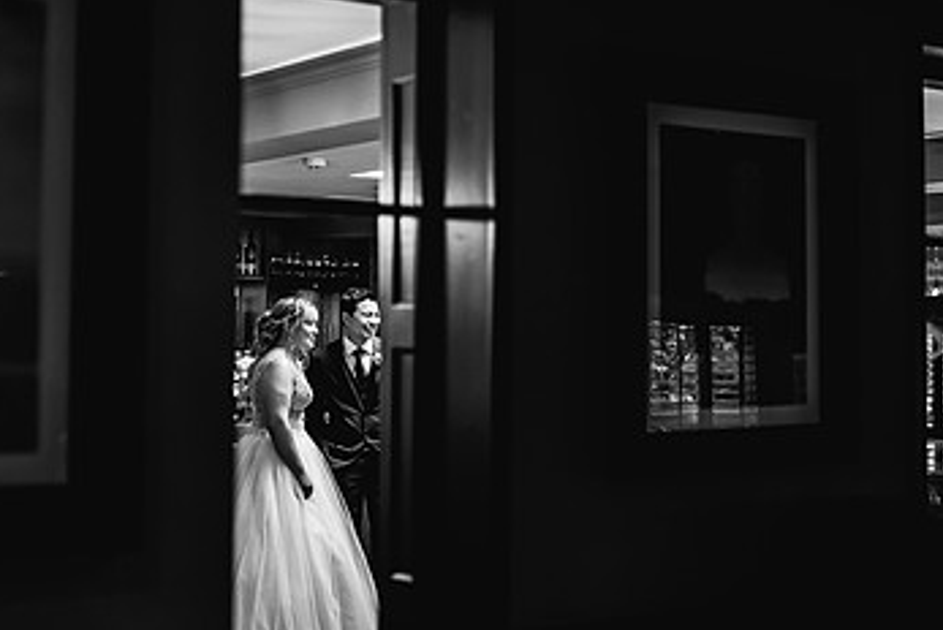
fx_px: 1573
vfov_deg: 22.6
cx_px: 399
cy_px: 229
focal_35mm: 60
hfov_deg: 33.3
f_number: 1.4
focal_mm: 35
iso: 1600
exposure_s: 1/500
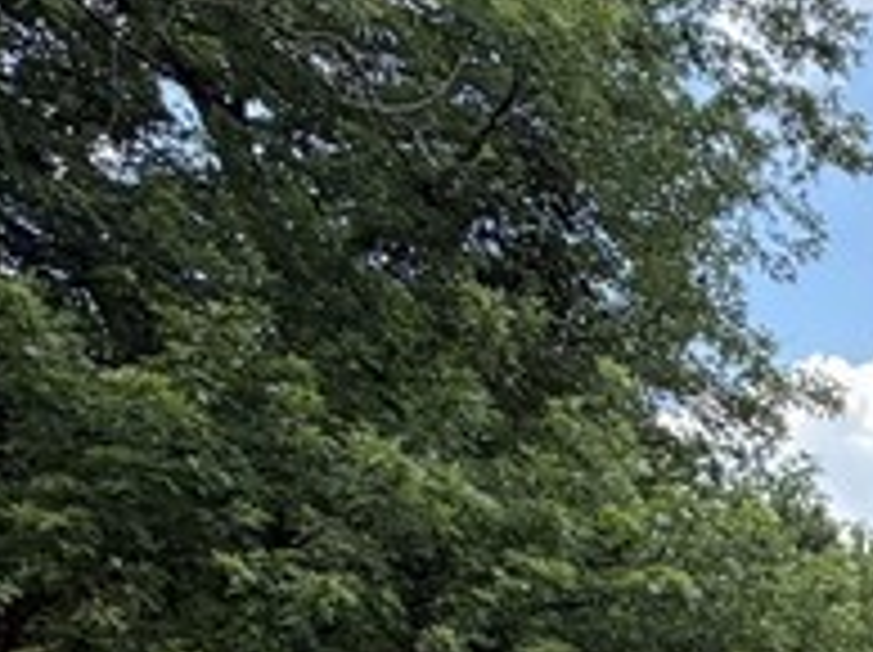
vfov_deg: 18.0
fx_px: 1864
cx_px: 1606
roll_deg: -1.0
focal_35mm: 74
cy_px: 931
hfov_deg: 19.3
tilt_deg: +2.5
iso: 40
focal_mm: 2.22
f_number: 2.2
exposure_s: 1/651
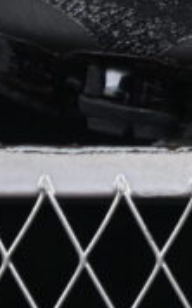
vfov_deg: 6.0
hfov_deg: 3.8
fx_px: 2885
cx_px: 389
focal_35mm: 344
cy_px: -141
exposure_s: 1/60
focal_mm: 50
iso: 160
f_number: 6.3
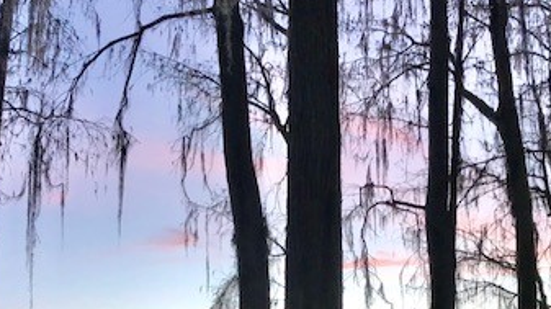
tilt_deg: +10.7
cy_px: 284
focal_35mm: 58
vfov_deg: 20.2
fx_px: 847
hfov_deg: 36.0
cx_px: 319
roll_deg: +2.1
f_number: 1.8
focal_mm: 3.99
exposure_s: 1/100
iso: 32
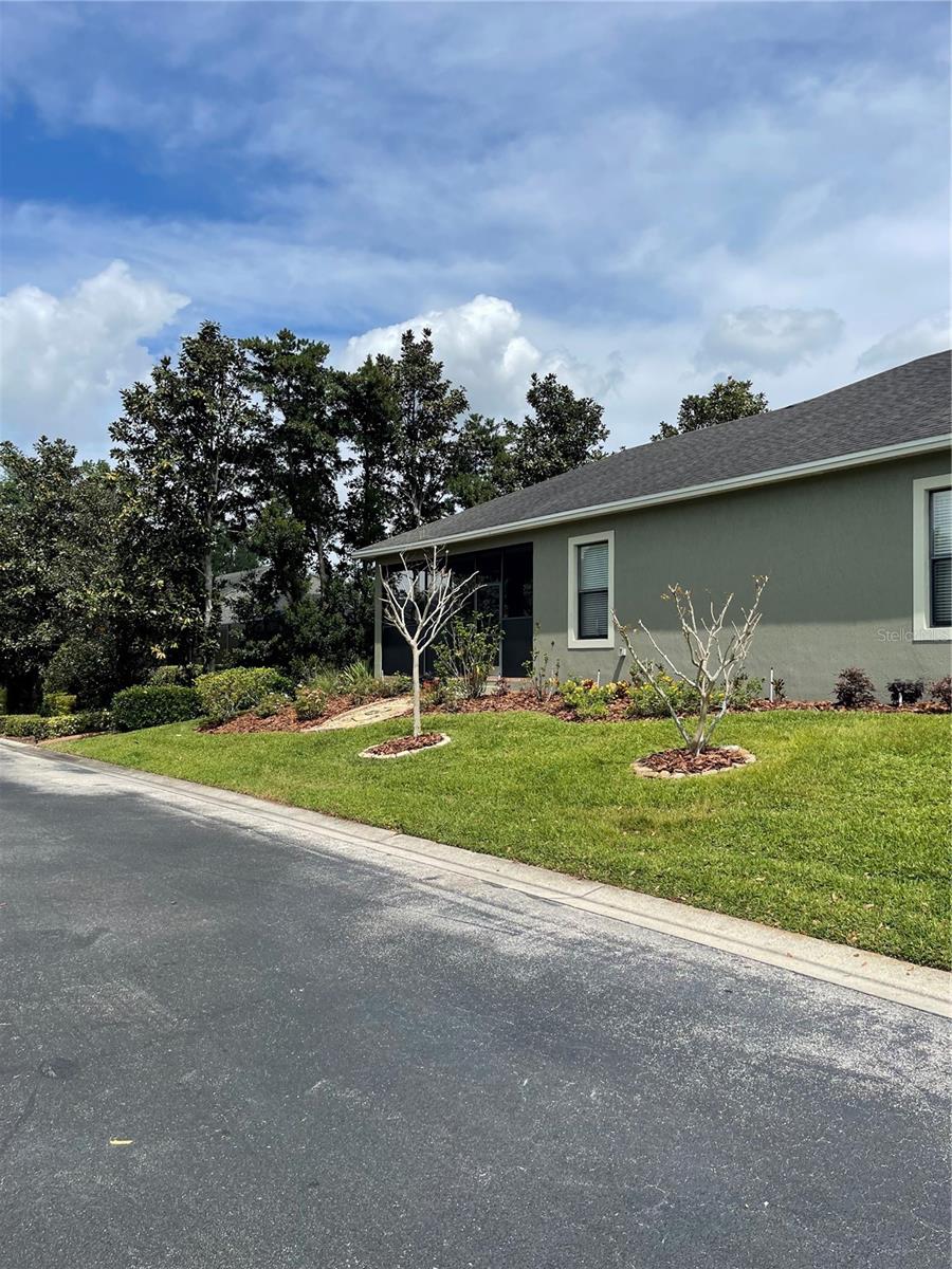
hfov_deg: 54.9
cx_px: 476
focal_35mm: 25
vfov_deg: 69.4
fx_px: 917
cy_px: 634
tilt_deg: +2.4
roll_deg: -2.3
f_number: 1.6
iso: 32
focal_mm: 5.1
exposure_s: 1/4902
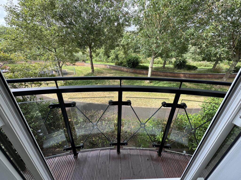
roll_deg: -1.5
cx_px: 120
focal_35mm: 14
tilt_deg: -23.9
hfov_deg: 102.1
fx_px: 97
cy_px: 90
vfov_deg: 85.7
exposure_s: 1/317
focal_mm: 2.22
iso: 40
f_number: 2.2
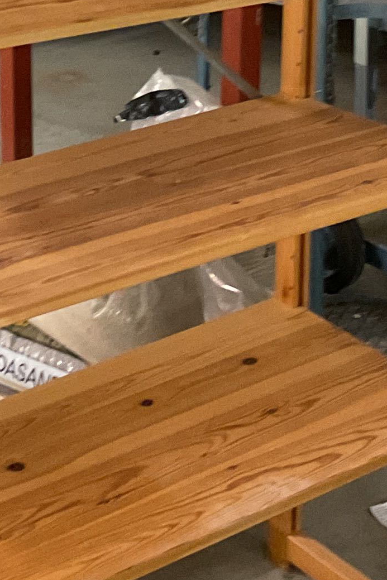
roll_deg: -0.5
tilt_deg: -13.7
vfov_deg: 16.6
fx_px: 1886
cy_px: -158
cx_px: 101
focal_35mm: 117
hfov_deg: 11.7
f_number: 1.8
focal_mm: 3
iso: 250
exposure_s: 1/50
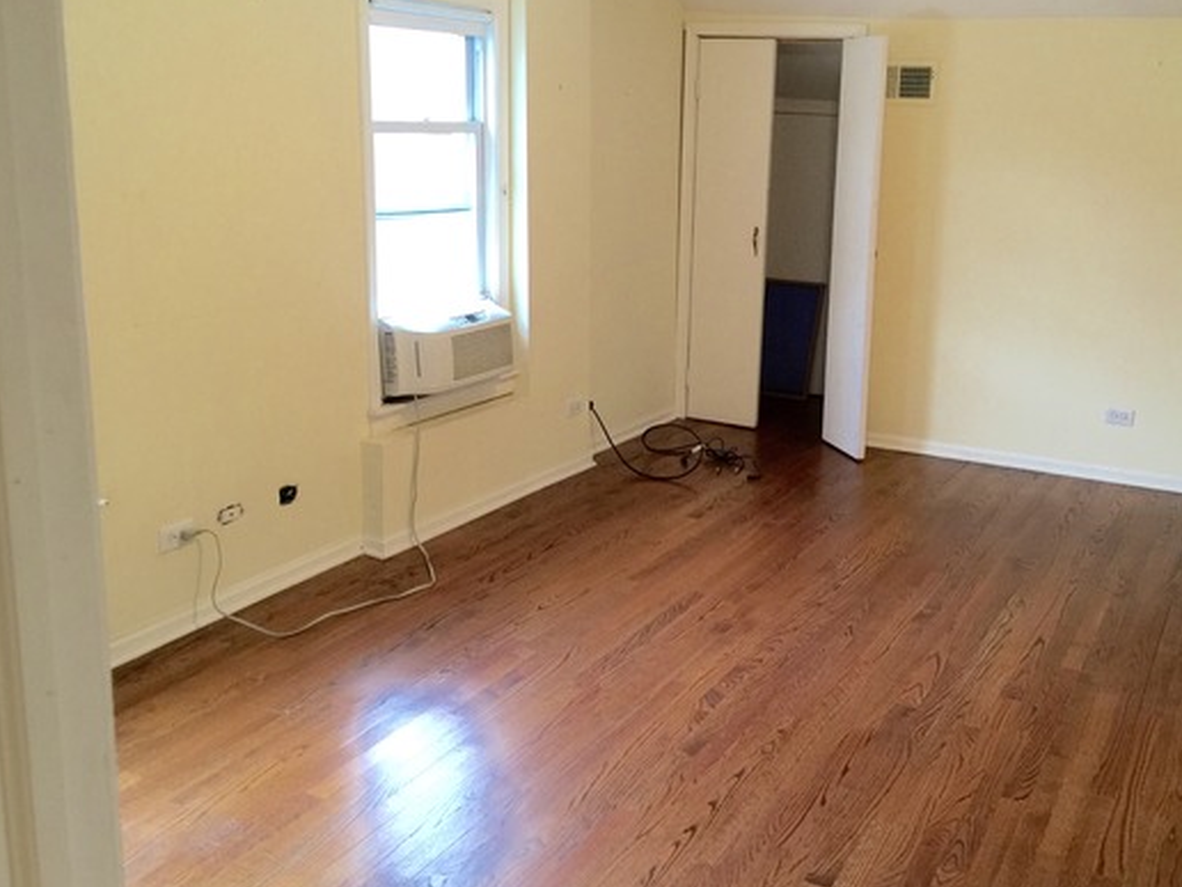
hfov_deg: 51.0
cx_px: 706
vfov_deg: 39.6
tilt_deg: -12.6
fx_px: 1229
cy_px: 410
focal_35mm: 36
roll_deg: -1.9
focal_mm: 4.15
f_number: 2.2
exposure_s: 1/15
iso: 64
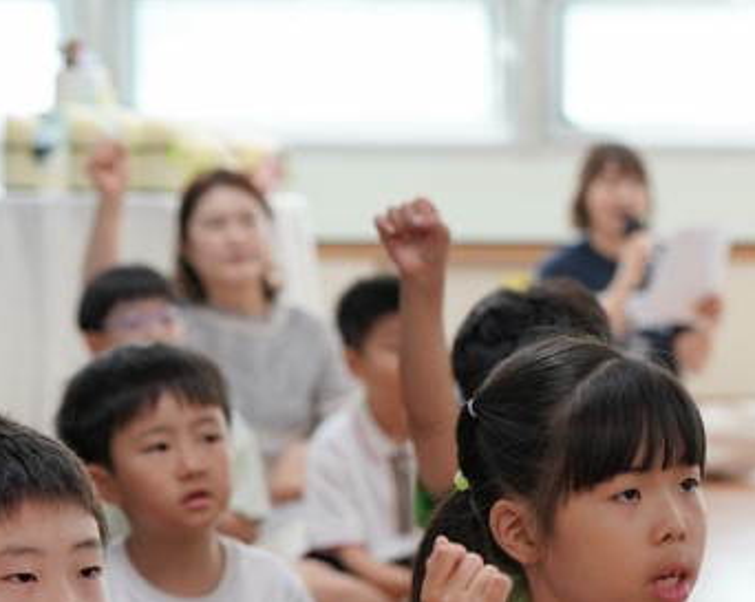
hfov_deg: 11.1
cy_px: 589
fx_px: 3862
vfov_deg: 8.9
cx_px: 629
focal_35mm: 173
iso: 1600
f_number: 4
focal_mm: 70
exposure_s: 1/160
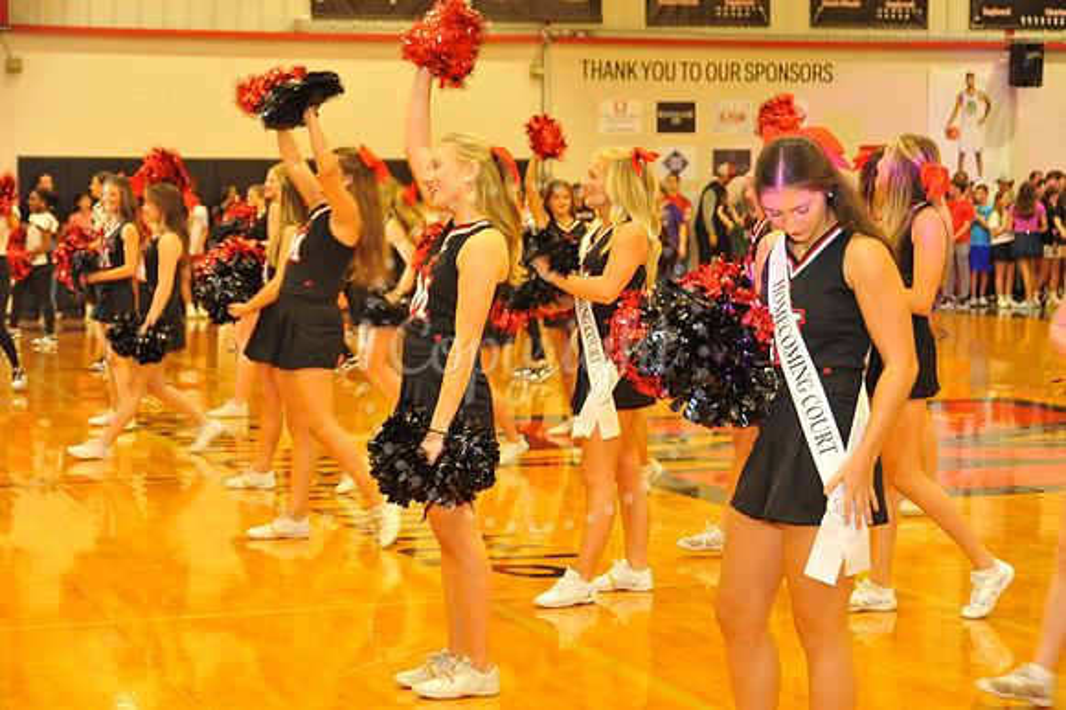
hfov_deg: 25.4
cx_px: 533
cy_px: 355
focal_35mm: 80
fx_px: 2367
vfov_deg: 17.0
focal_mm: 80
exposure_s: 1/50
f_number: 6.3
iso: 2000
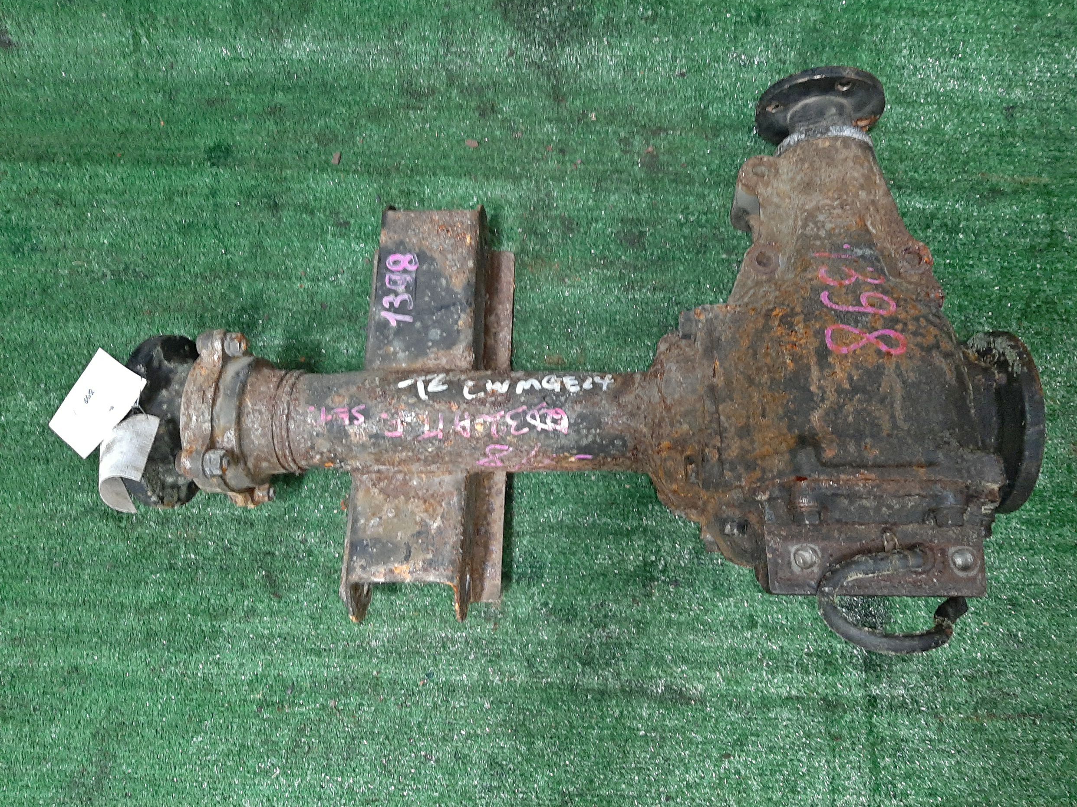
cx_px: 559
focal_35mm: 27
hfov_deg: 65.3
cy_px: 389
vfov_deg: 51.3
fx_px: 840
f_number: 1.7
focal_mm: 3.93
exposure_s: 1/25
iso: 229
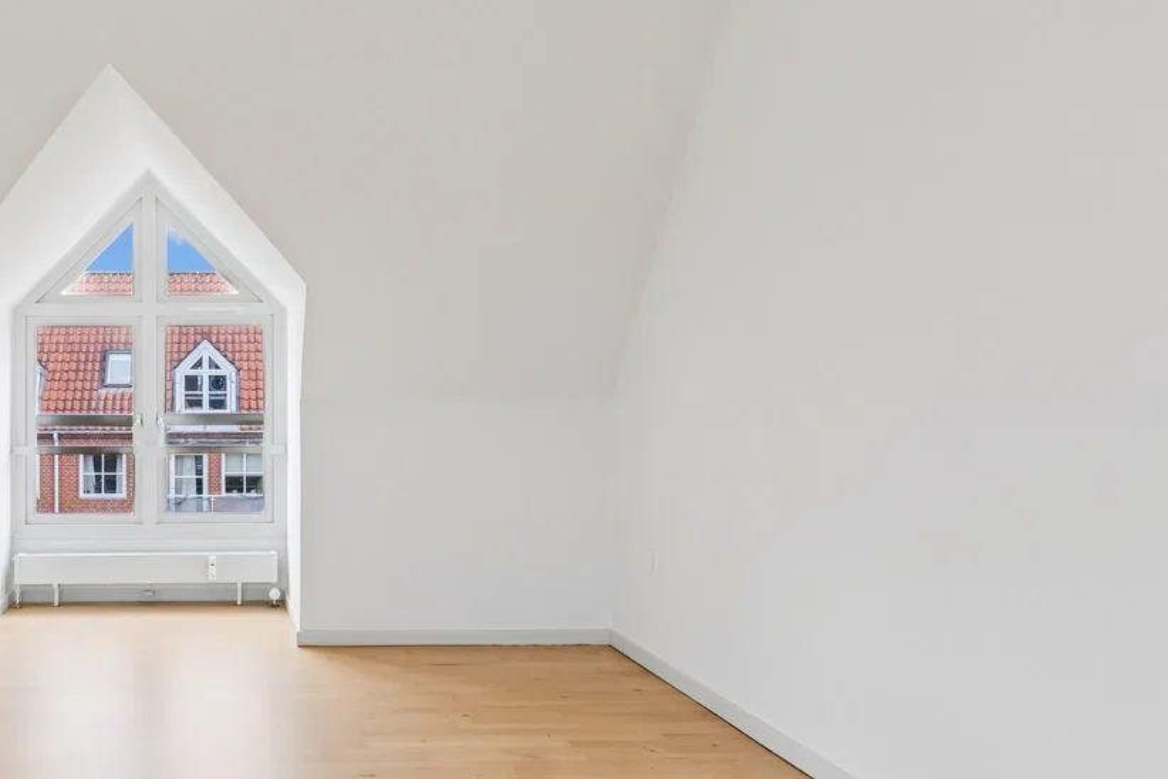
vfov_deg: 35.1
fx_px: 1232
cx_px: 250
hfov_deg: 48.2
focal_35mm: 38
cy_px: 413
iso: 200
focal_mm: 13
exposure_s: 1/6
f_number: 8
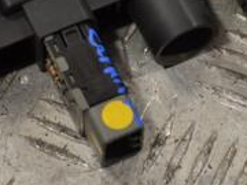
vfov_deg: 7.3
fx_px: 1441
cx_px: 172
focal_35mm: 202
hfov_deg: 9.8
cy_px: 14
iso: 400
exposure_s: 1/125
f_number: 5.6
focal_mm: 42
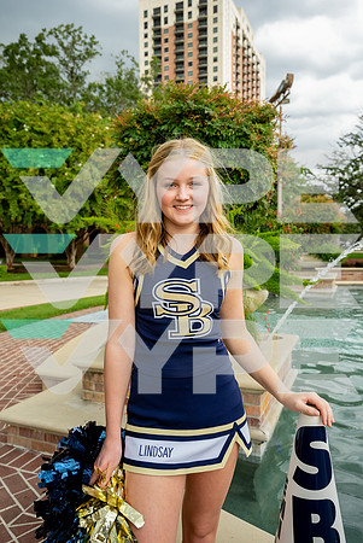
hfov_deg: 48.0
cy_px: 272
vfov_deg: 67.3
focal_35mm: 27
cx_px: 182
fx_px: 407
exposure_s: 1/320
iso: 400
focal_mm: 27
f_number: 5
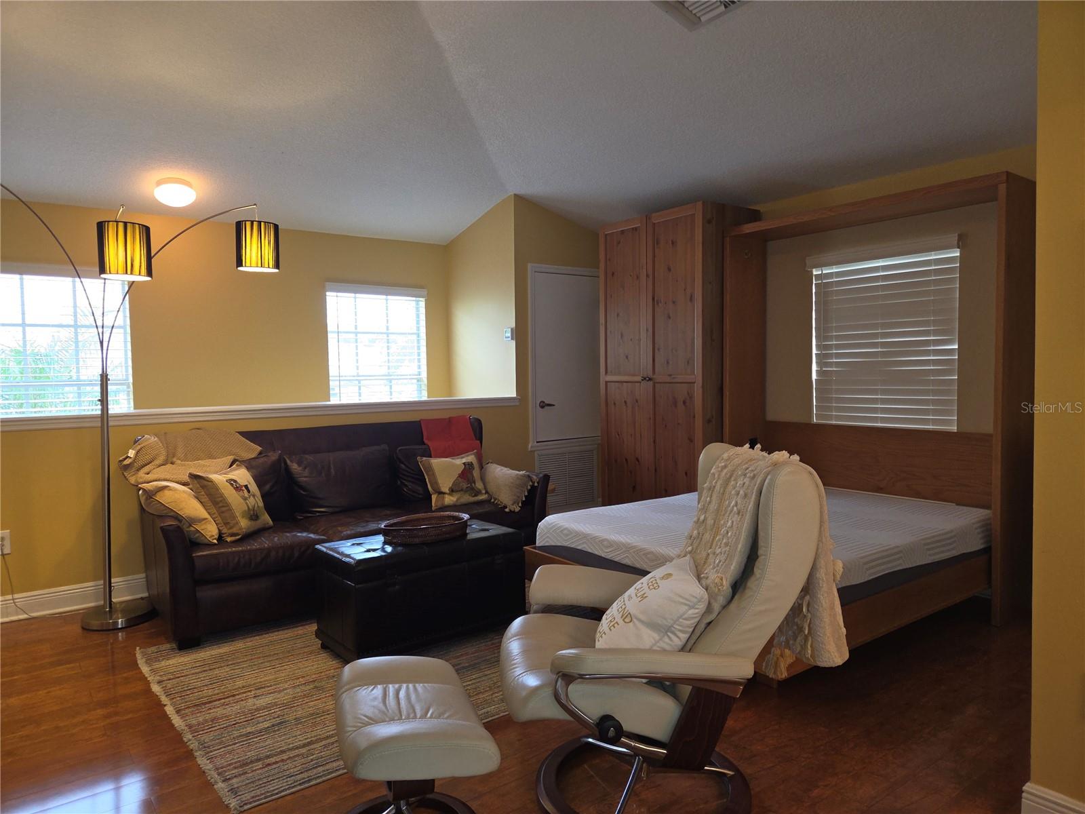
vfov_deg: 58.9
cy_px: 407
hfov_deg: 73.9
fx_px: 721
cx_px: 542
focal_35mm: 23
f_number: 1.8
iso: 125
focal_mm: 5.4
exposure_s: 1/60
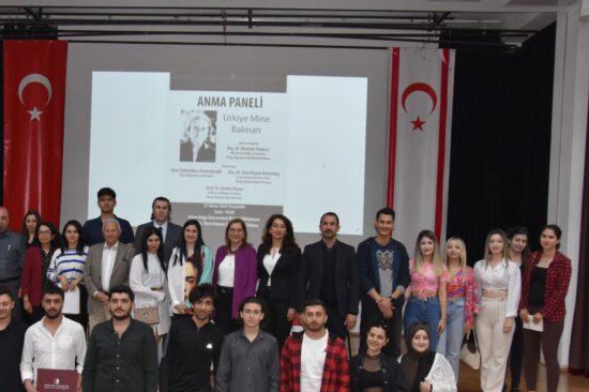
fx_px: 785
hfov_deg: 40.6
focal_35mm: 48
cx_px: 195
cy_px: 277
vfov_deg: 27.8
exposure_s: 1/100
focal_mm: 22
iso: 1600
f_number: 3.8
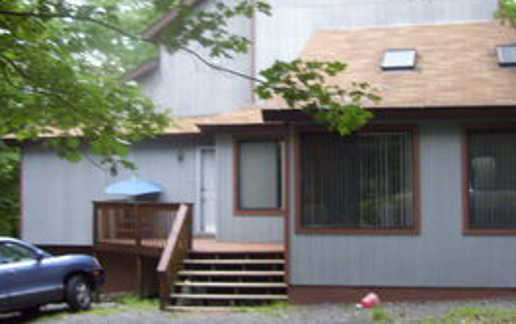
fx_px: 704
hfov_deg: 39.8
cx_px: 341
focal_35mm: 50
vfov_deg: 25.9
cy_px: 164
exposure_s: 1/40
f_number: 2.9
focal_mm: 5.7
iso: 250
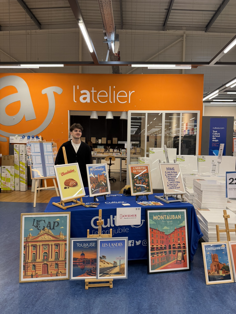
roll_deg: -1.2
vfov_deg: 71.6
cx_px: 118
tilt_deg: -3.7
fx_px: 218
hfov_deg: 56.8
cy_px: 157
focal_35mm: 24
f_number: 1.78
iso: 100
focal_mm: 6.76
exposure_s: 1/100
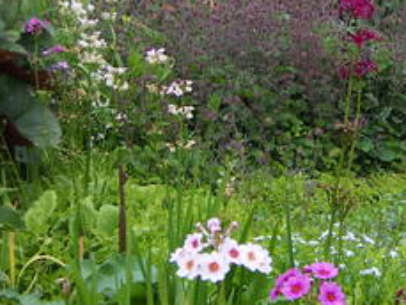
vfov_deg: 15.1
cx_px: 360
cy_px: 160
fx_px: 1150
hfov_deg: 19.7
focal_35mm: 98
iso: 50
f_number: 3.2
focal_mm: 6.7
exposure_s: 1/320
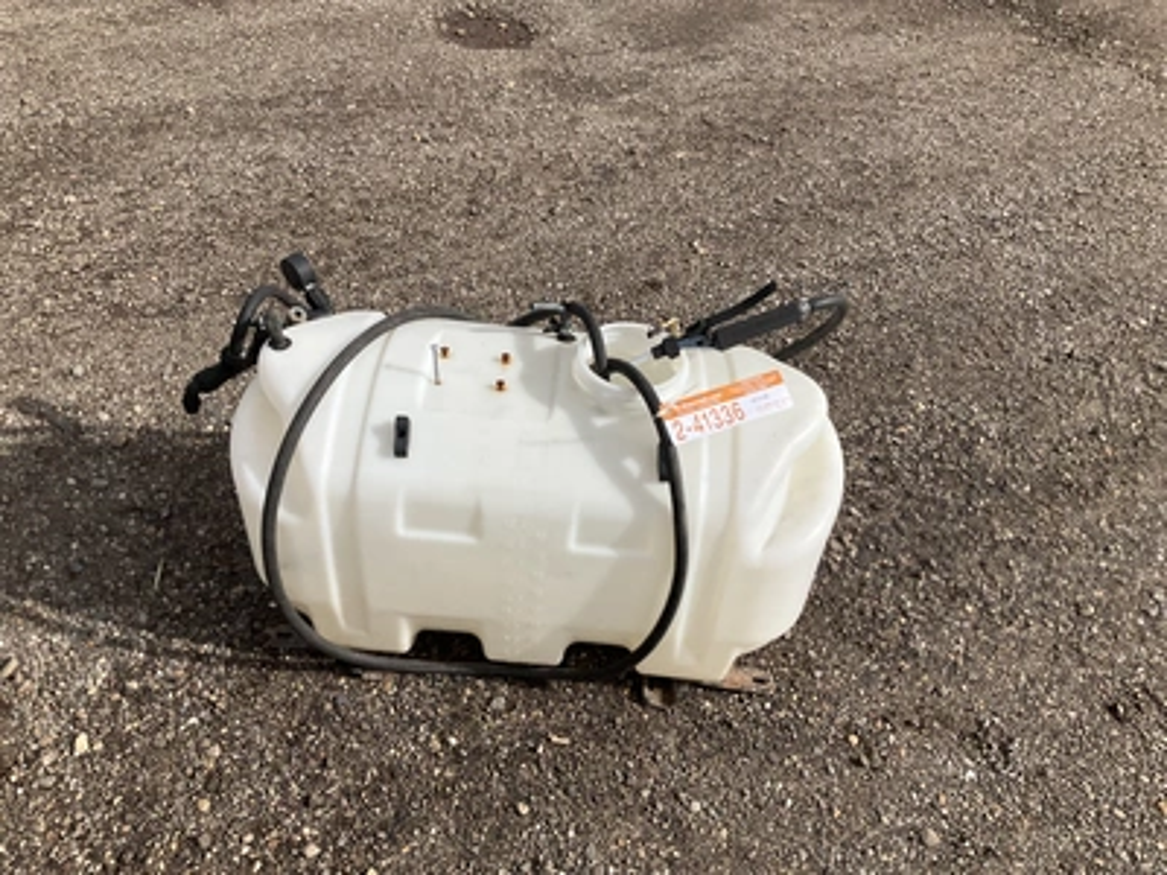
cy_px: 438
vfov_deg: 48.2
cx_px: 584
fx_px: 978
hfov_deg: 61.7
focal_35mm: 29
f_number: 1.8
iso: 25
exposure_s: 1/3125
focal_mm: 3
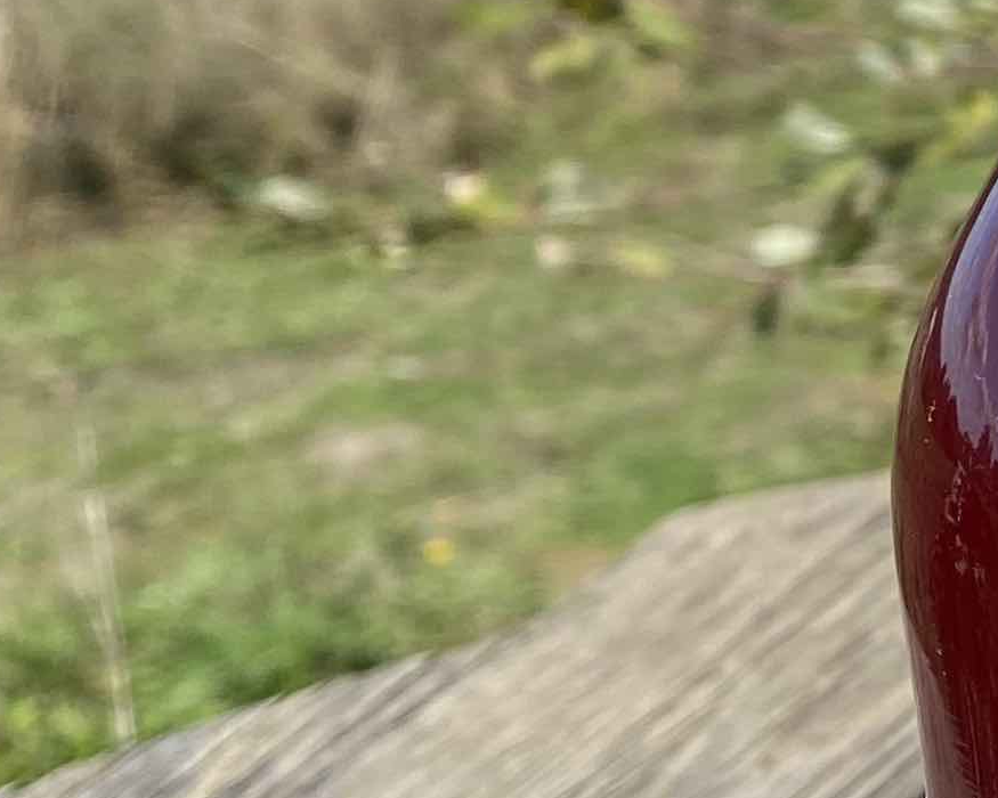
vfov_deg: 13.2
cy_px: 469
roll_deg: -1.8
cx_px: 1921
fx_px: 3456
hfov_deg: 14.1
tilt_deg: -17.9
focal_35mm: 117
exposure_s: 1/2066
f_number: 1.8
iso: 32
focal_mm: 4.25
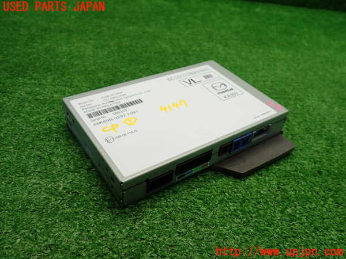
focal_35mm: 30
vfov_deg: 46.8
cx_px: 173
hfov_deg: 60.0
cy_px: 130
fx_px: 300
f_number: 2.3
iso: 160
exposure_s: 1/60
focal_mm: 5.4
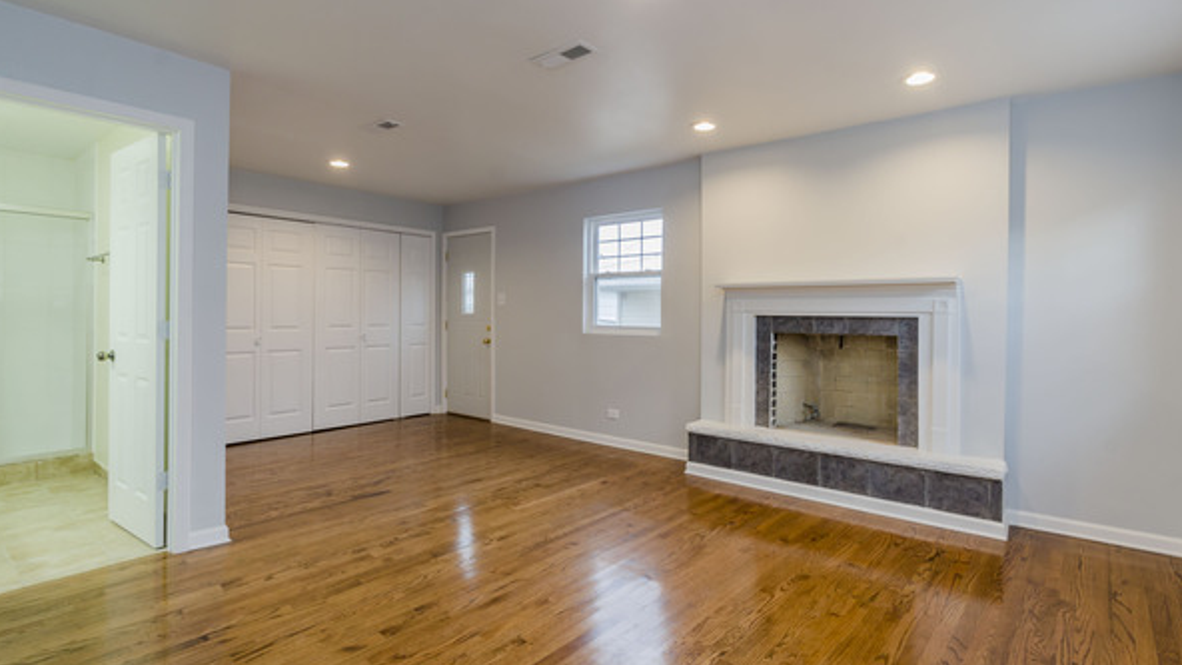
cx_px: 629
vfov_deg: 63.8
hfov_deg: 95.8
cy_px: 297
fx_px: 533
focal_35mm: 17
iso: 200
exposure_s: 1/6
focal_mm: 10
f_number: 9.5
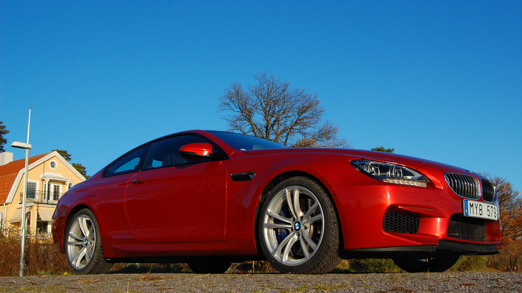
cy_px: 152
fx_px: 609
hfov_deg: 46.4
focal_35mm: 44
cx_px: 261
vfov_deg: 27.1
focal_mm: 28
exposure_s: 1/500
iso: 400
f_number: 11
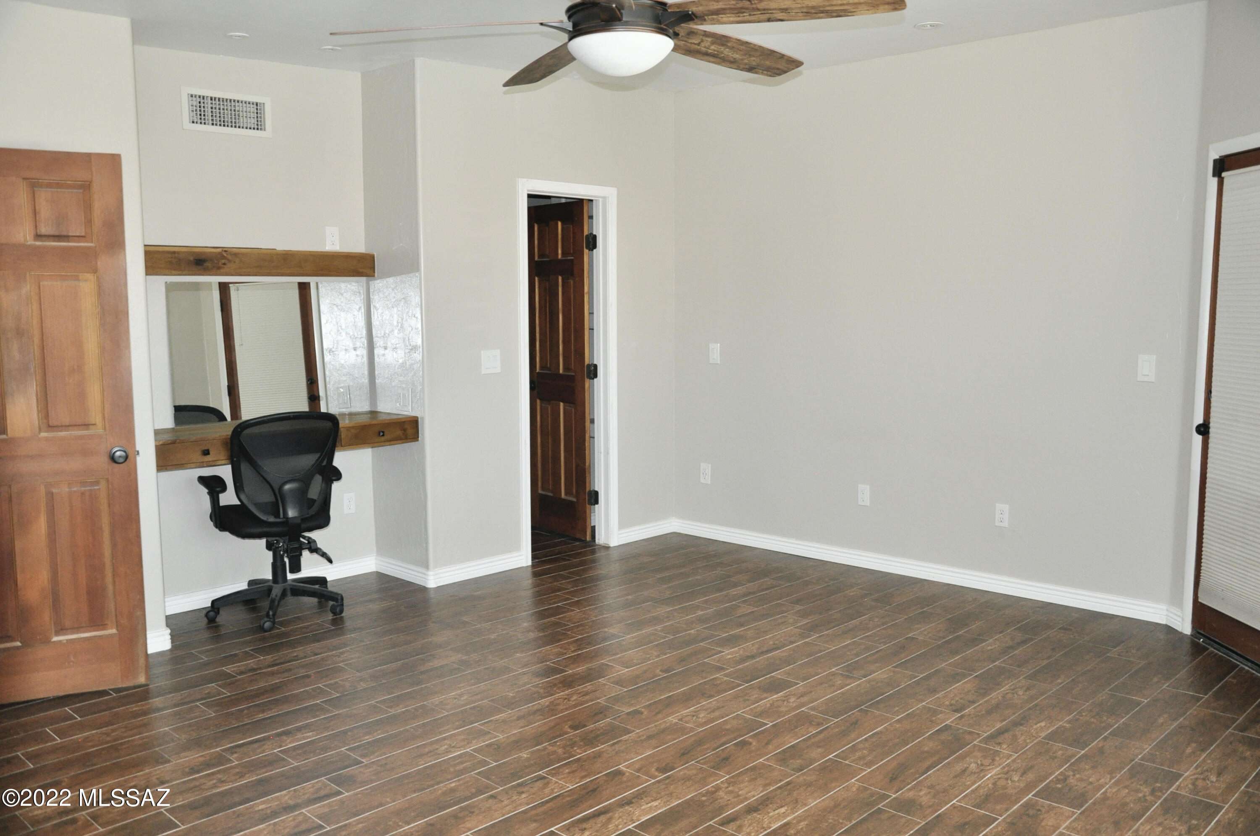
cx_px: 630
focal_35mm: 32
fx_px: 1101
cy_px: 418
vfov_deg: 41.6
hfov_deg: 59.6
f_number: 3.8
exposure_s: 1/60
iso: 800
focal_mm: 21
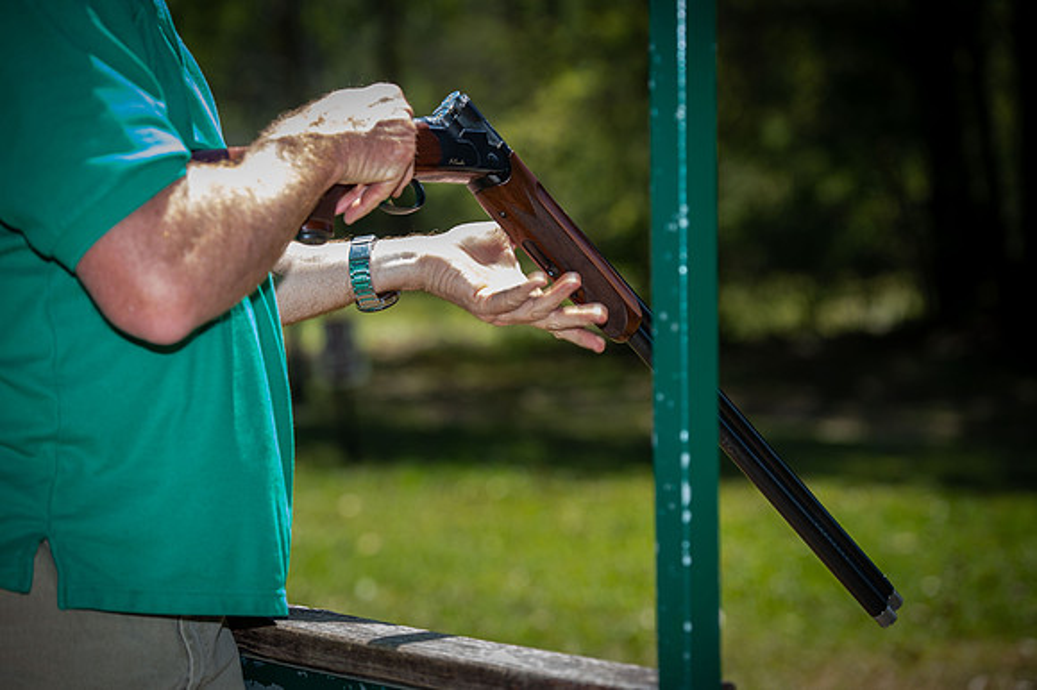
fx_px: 3167
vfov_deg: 12.4
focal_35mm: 110
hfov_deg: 18.6
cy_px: 345
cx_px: 518
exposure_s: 1/250
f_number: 3.5
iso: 50
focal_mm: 110
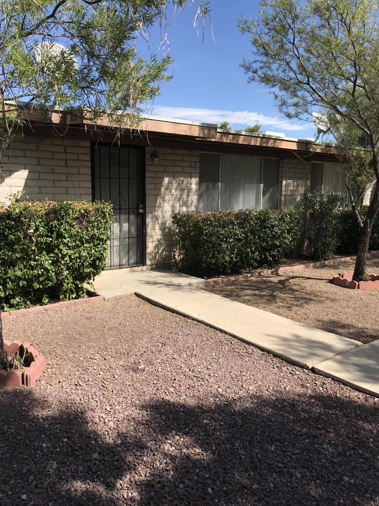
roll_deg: -1.8
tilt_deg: -6.7
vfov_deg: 61.7
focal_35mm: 29
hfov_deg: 48.2
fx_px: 423
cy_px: 252
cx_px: 193
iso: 20
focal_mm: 3.99
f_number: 1.8
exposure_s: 1/1473
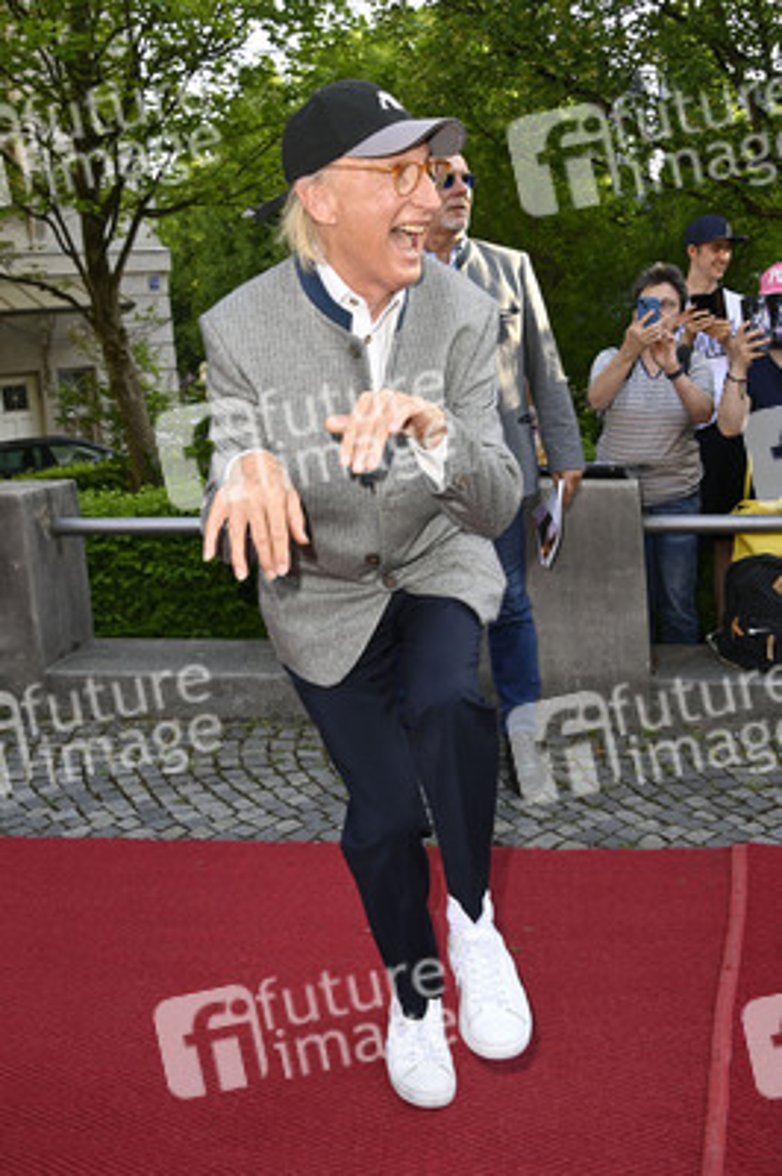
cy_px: 588
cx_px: 391
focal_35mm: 32
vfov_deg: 58.8
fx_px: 1044
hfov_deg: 41.0
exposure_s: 1/250
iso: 400
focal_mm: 32
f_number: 5.6
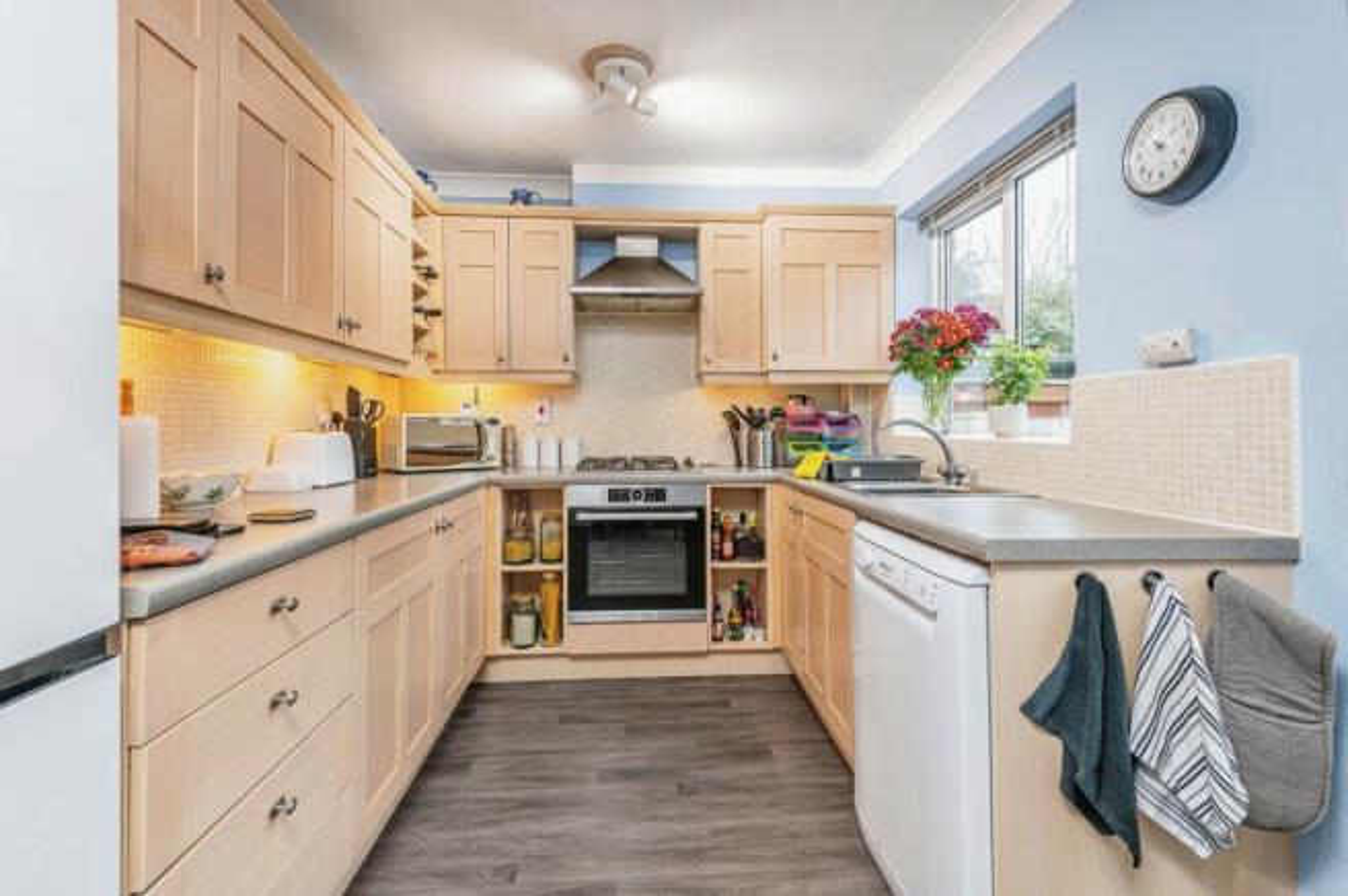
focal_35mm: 16
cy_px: 448
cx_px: 674
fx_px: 599
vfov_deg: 73.6
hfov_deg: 96.8
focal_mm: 16
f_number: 8
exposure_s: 1/10
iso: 250
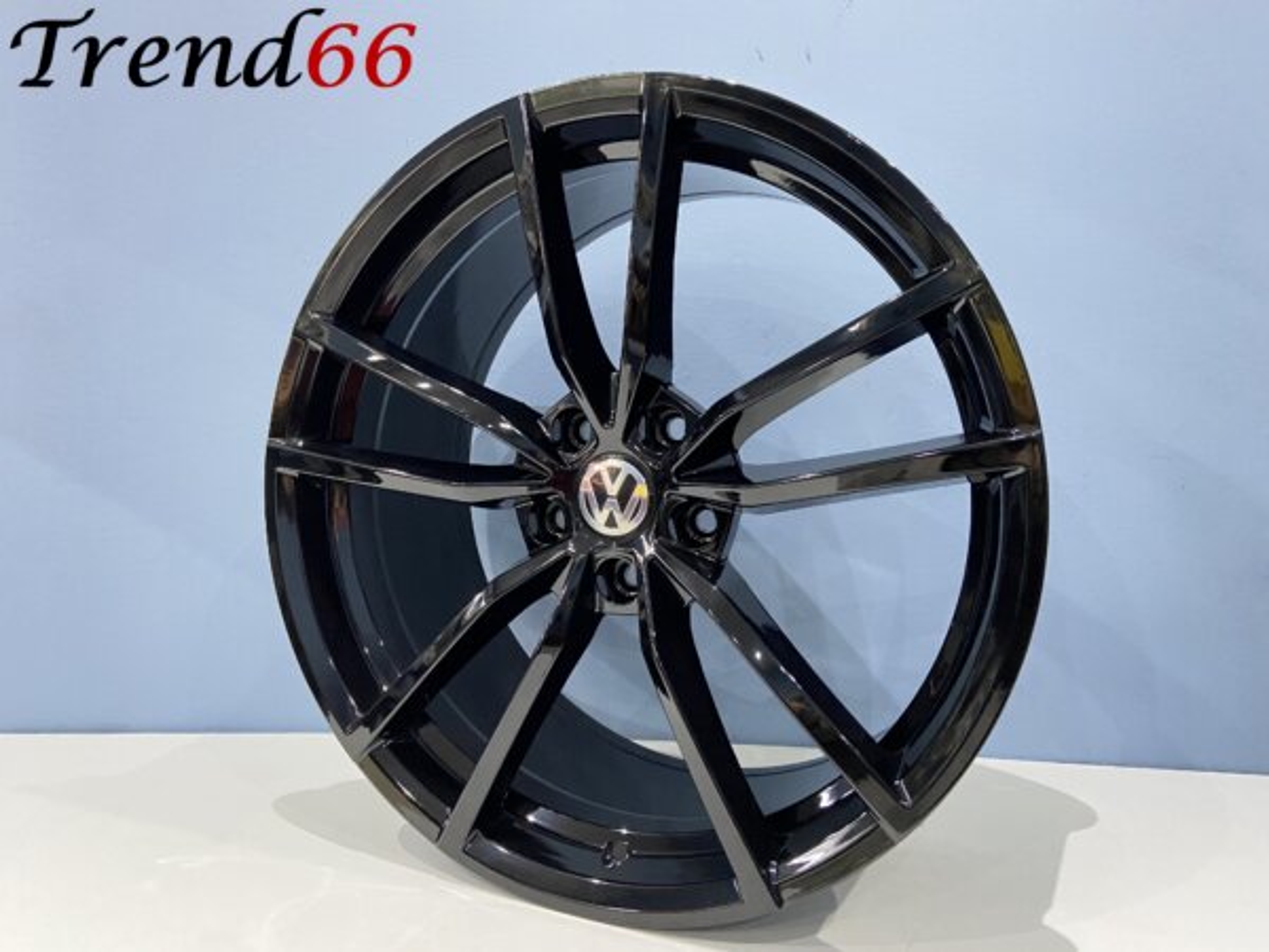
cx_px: 634
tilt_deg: -2.9
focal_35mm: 26
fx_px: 953
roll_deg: -2.1
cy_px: 476
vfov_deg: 53.1
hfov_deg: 67.3
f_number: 1.8
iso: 500
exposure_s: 1/33
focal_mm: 4.25
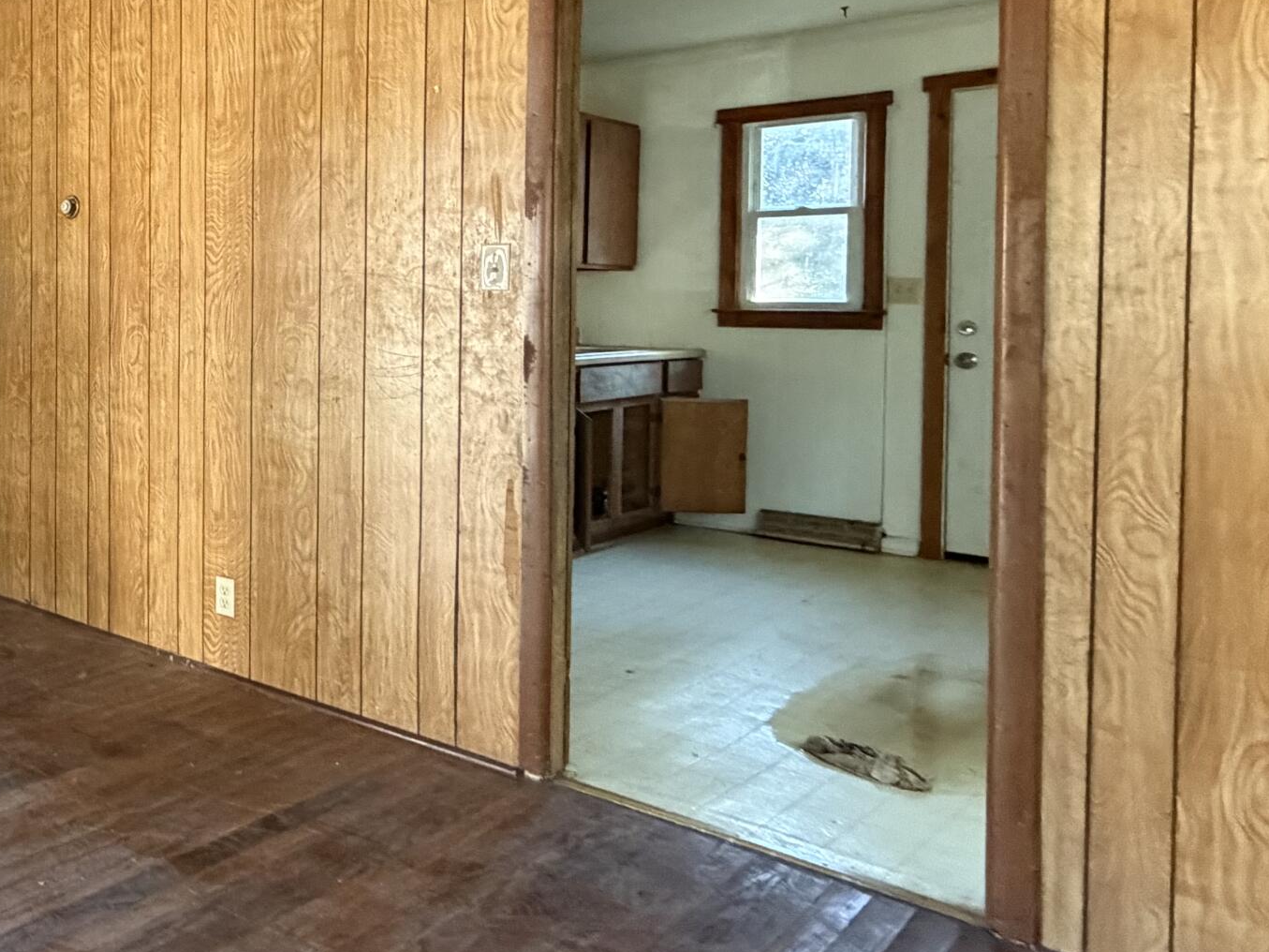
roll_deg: +0.8
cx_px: -34
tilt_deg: -1.0
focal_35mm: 31
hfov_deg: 47.2
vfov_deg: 44.8
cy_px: 324
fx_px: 1136
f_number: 2.2
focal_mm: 2.22
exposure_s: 1/60
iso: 640
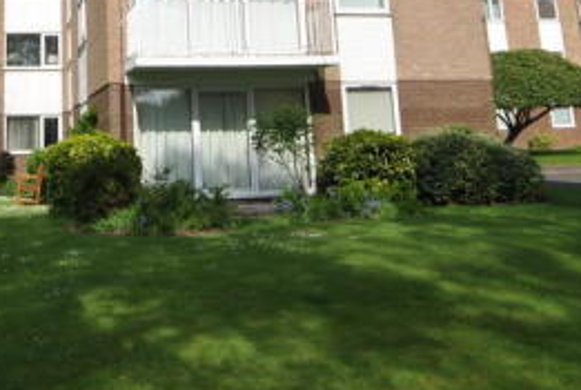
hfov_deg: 42.2
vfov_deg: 28.3
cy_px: 10
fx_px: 727
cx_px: 146
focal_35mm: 45
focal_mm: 12
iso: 100
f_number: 8
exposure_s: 1/250
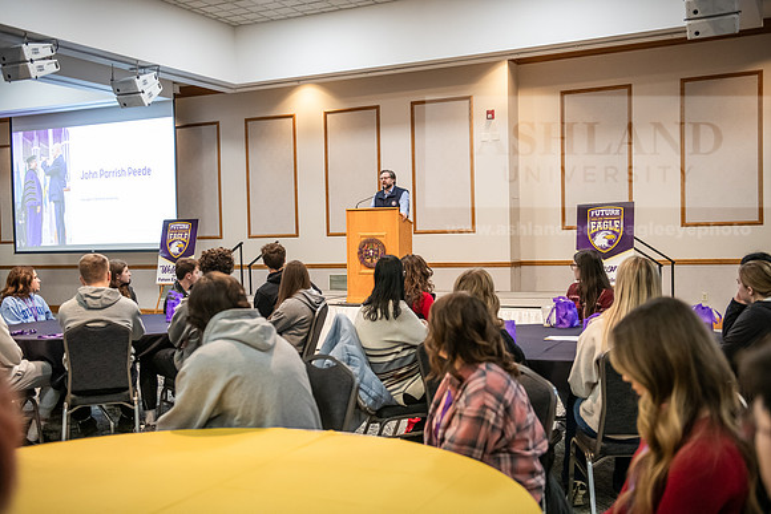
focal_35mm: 40
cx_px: 386
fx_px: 857
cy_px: 257
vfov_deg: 33.4
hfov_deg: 48.4
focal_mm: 40
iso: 2500
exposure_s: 1/200
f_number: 3.2
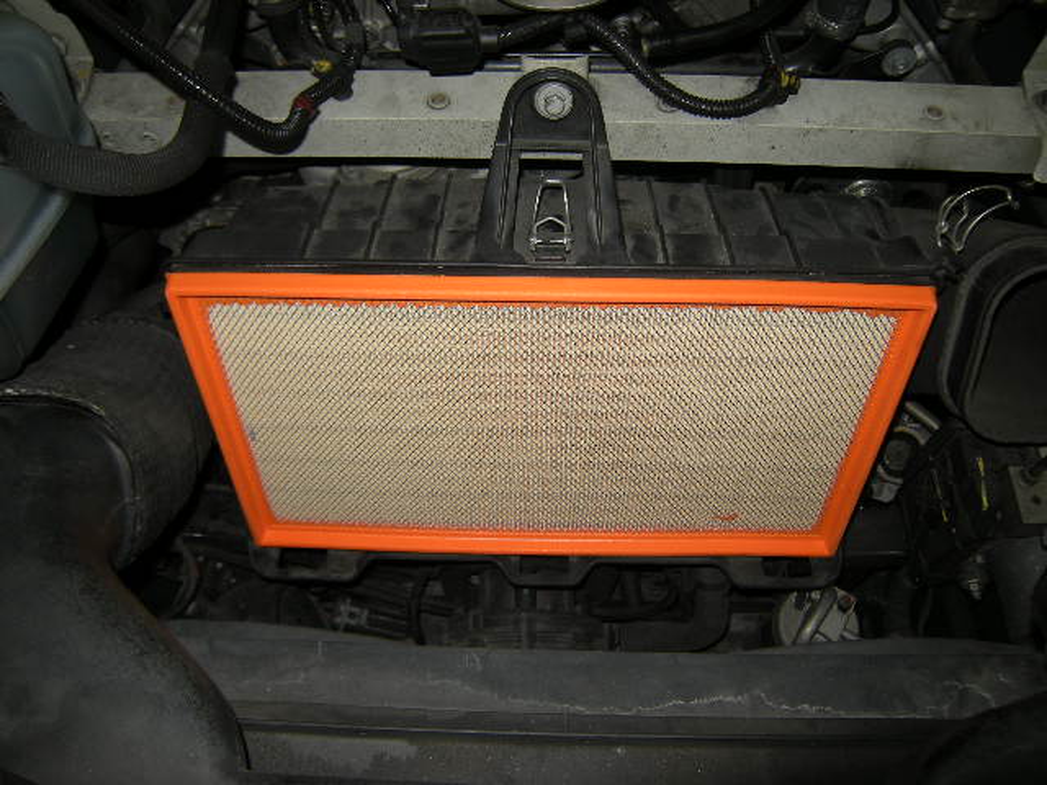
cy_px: 392
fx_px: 847
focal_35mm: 28
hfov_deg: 63.4
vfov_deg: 49.7
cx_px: 524
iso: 64
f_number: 2.8
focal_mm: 4.7
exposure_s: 1/60
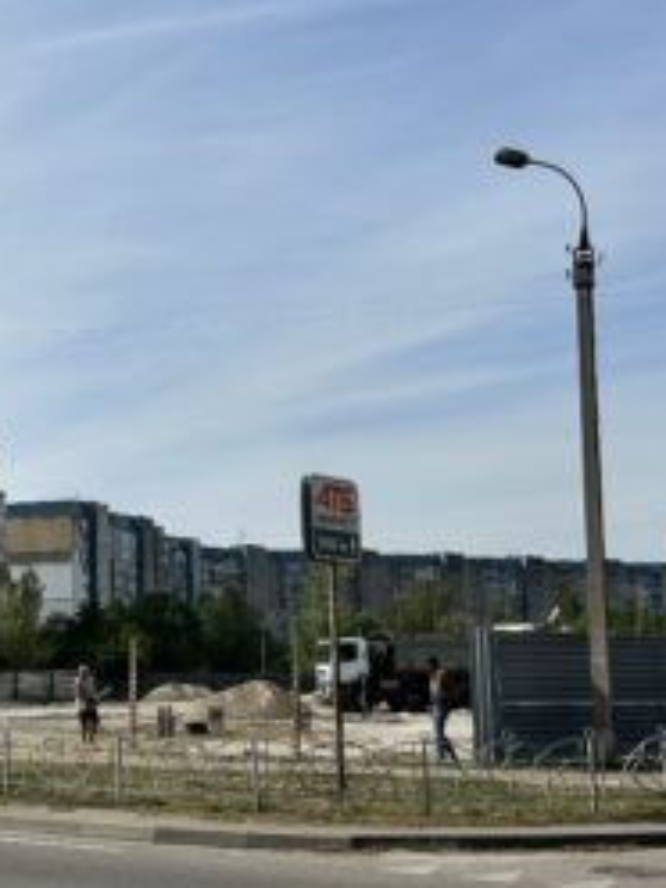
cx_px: -39
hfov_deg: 31.1
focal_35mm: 42
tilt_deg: +5.3
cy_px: 523
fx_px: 1077
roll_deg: +2.3
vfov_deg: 44.6
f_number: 1.5
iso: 50
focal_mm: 5.7
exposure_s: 1/8696
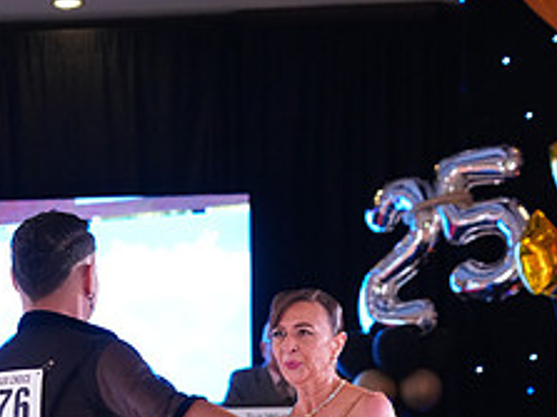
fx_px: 3023
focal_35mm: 188
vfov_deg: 7.8
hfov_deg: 10.5
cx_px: 166
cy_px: 617
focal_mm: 75
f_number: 5
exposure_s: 1/250
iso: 4000
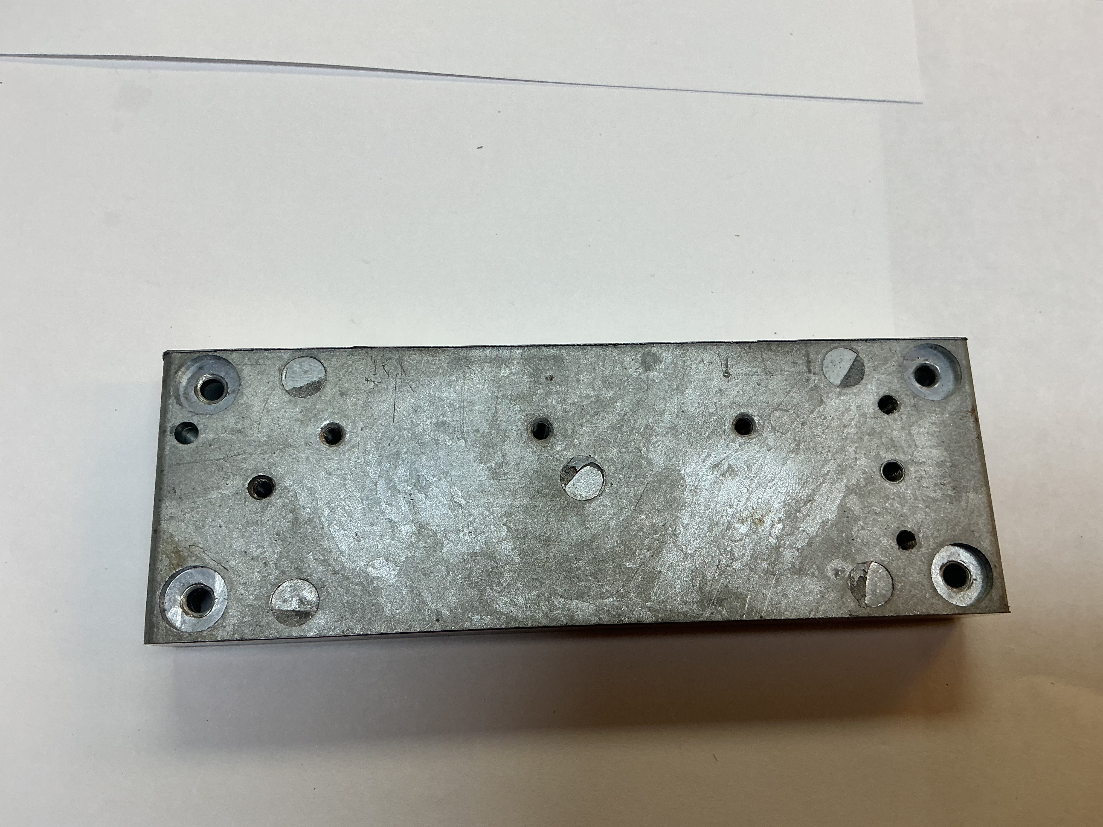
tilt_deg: -76.3
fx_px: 924
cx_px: 552
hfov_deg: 61.7
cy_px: 414
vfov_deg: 48.2
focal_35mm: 29
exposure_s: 1/100
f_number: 1.8
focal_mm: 3
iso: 25
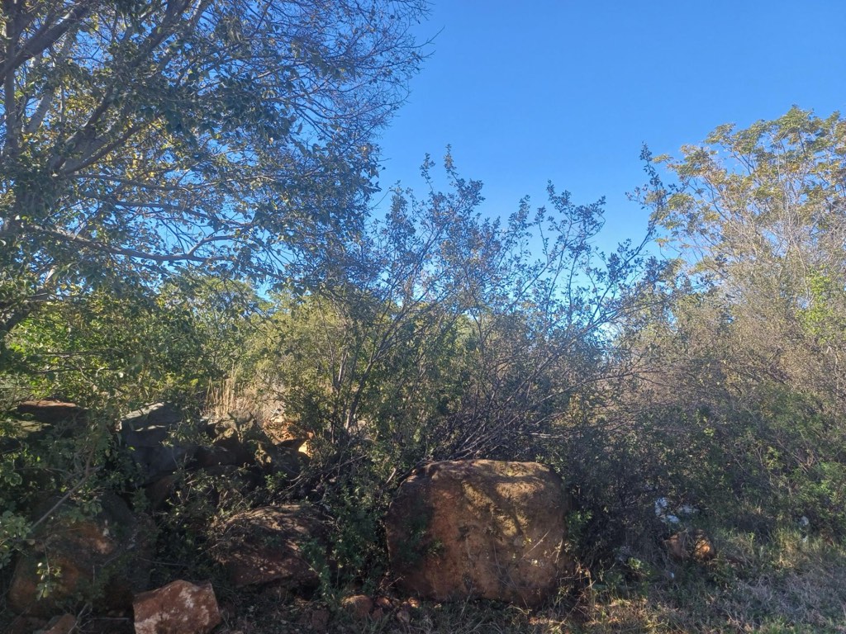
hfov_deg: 69.4
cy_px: 317
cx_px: 423
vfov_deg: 54.9
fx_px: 611
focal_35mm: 25
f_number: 1.8
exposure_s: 1/363
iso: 50
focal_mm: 4.65
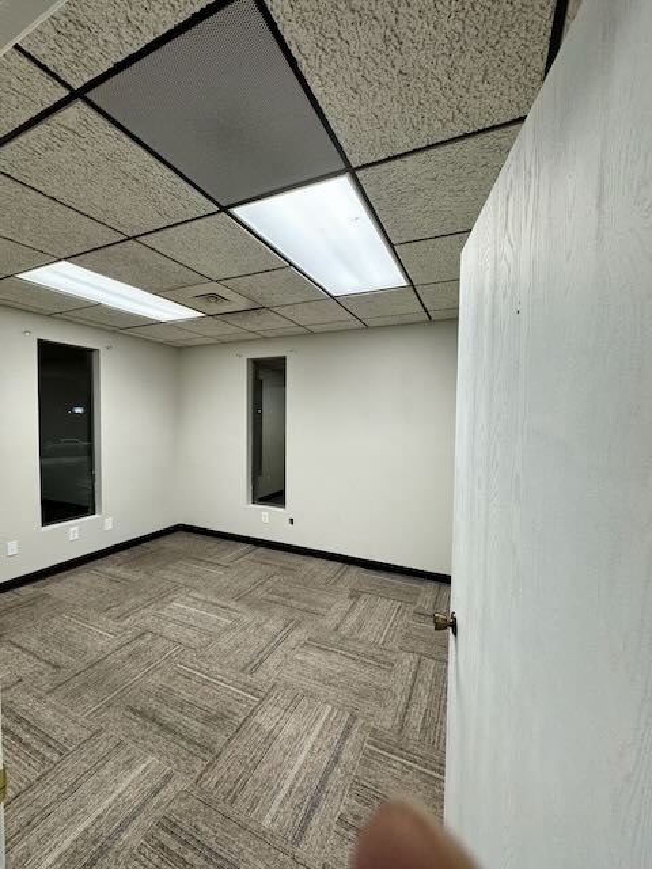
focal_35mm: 14
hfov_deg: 85.7
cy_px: 434
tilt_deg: -2.6
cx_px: 326
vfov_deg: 102.1
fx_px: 352
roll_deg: -0.4
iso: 250
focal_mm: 2.22
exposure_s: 1/120
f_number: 2.2
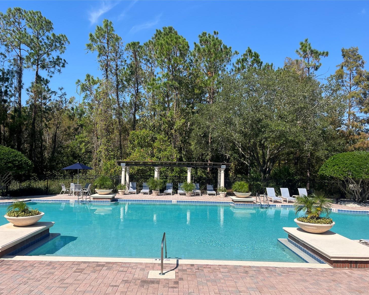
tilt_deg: +1.6
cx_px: 174
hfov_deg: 62.2
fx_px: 306
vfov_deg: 51.5
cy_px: 152
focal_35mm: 28
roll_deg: -0.7
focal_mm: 5.1
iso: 50
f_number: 1.6
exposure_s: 1/3413
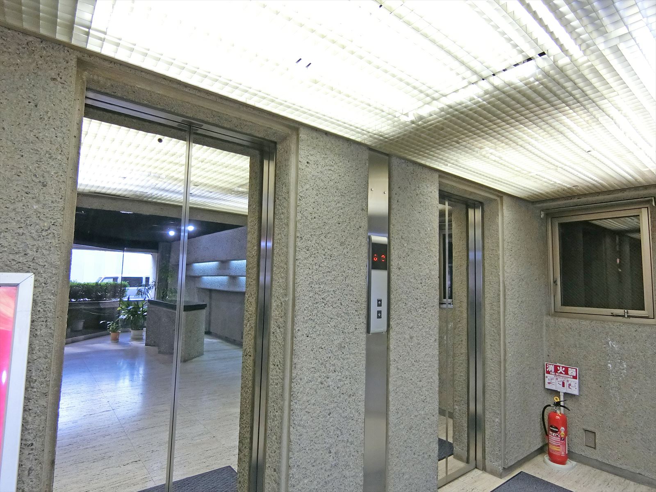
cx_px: 328
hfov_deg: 84.7
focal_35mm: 19
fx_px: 360
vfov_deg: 68.7
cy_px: 246
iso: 400
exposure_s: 1/125
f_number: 2.7
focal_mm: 4.06
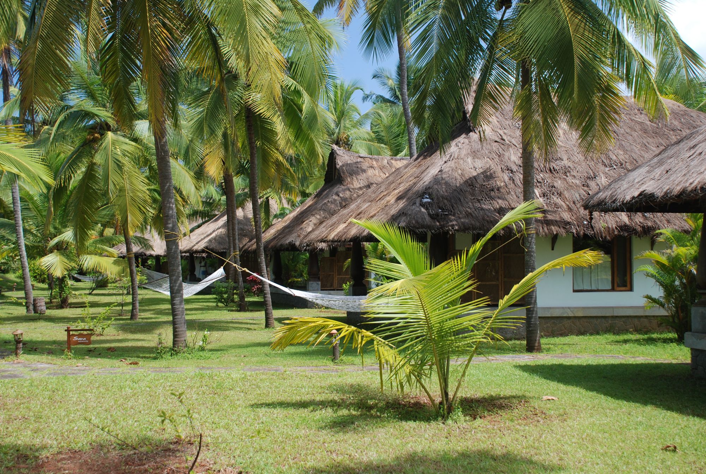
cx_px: 353
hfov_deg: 41.0
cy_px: 237
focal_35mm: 48
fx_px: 943
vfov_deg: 28.2
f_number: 5.6
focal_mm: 32
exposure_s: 1/125
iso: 160
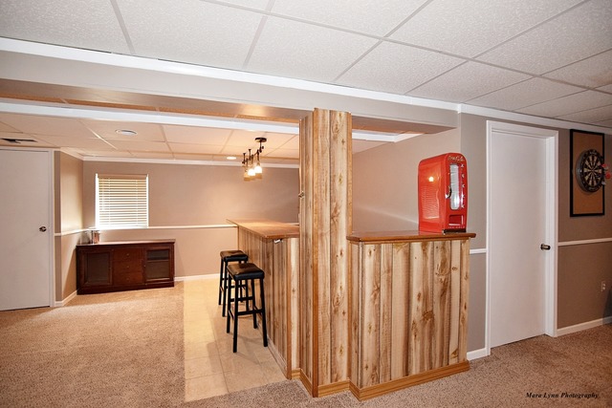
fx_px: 281
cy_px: 204
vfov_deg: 72.1
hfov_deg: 95.0
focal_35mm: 16
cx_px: 306
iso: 800
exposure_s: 1/60
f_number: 3.5
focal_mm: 11
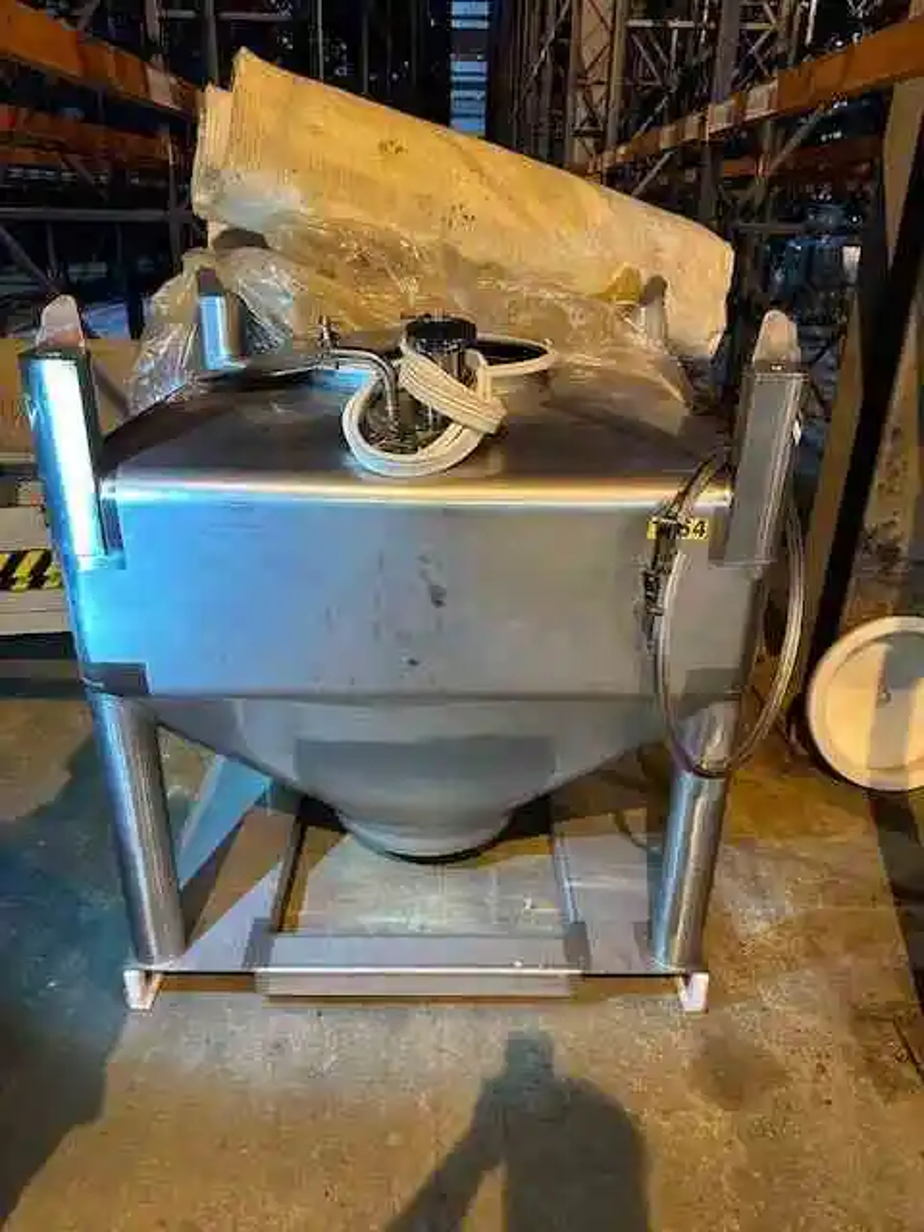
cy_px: 616
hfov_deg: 56.8
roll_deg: -1.3
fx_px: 854
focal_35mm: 24
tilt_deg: -23.5
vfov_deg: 71.6
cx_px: 462
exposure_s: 1/40
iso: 640
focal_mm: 6.86
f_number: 1.78
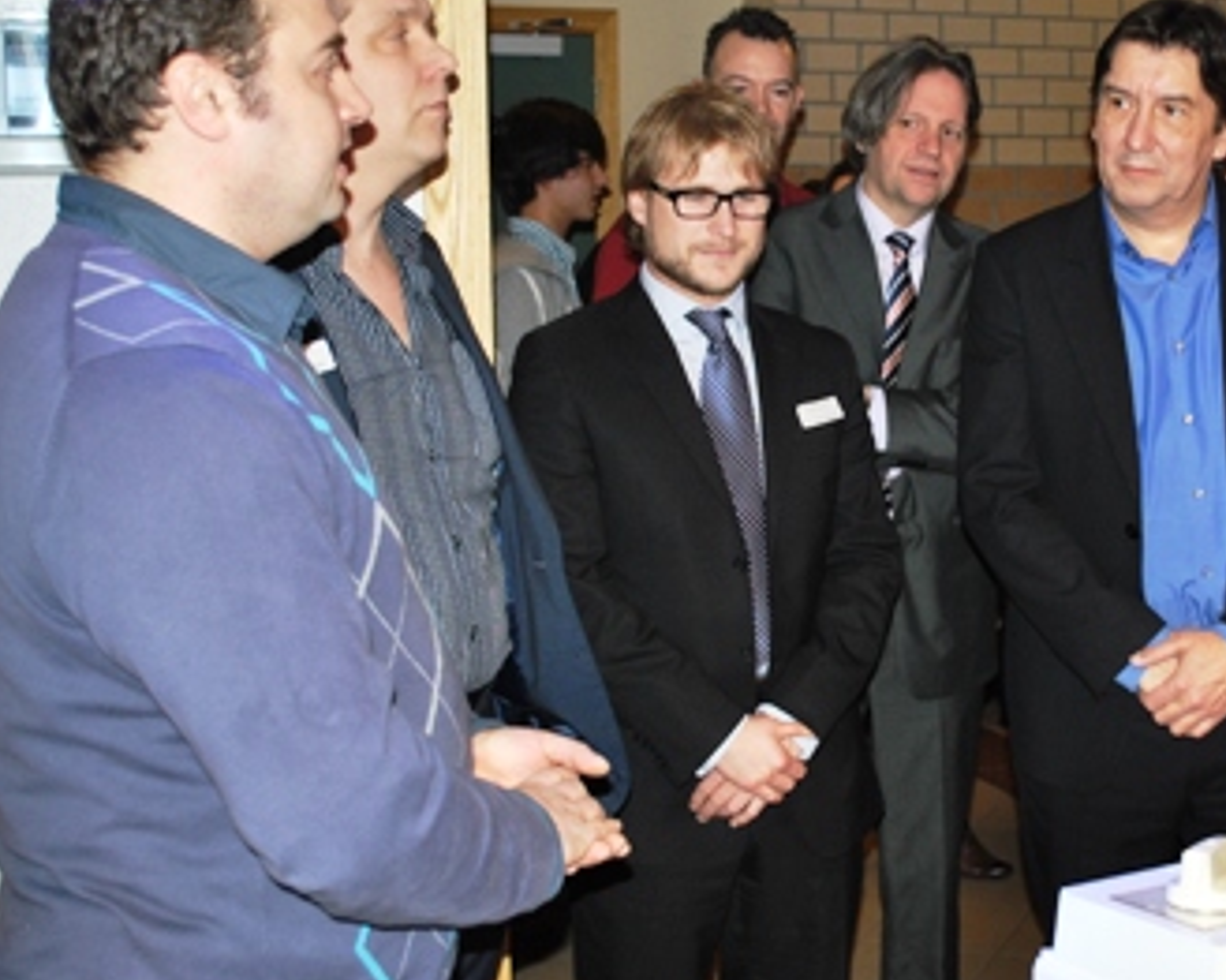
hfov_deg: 33.1
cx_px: 871
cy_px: 400
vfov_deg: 27.1
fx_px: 2031
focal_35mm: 56
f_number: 4.2
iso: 200
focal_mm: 26
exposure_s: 1/60
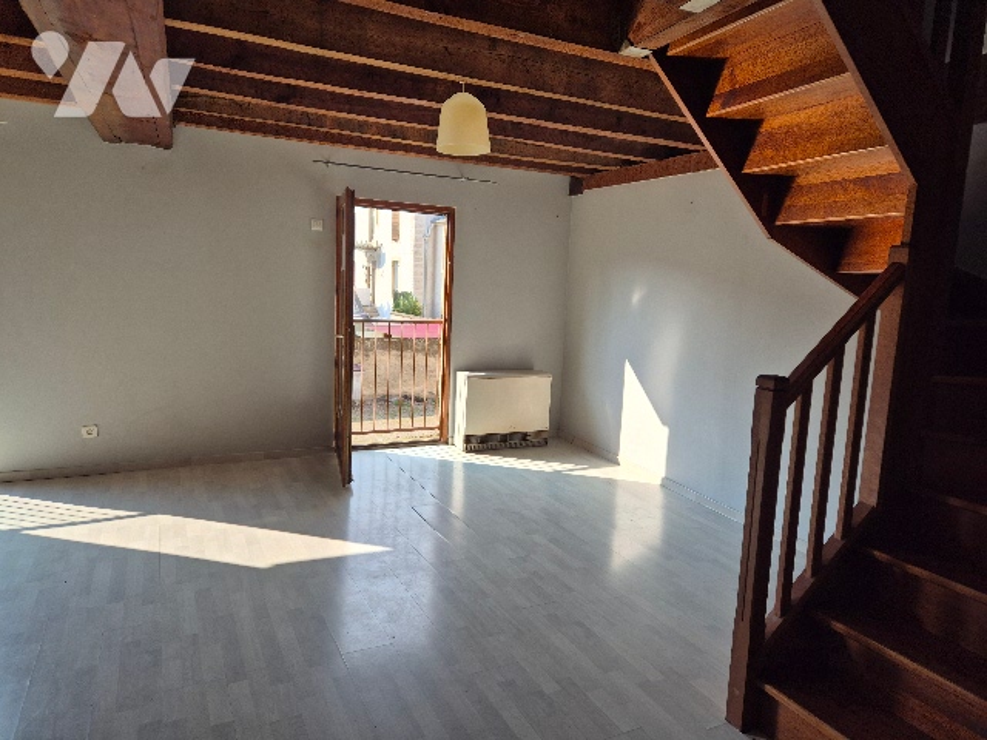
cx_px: 494
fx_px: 656
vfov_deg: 58.9
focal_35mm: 23
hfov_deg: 73.9
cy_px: 370
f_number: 1.8
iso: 25
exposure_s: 1/524
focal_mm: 5.4
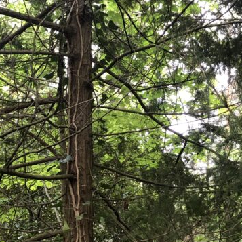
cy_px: 141
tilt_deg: +12.9
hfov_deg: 24.3
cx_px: 121
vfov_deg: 24.3
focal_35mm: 71
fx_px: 562
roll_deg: -0.1
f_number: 1.8
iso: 32
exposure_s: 1/30
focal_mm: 3.99
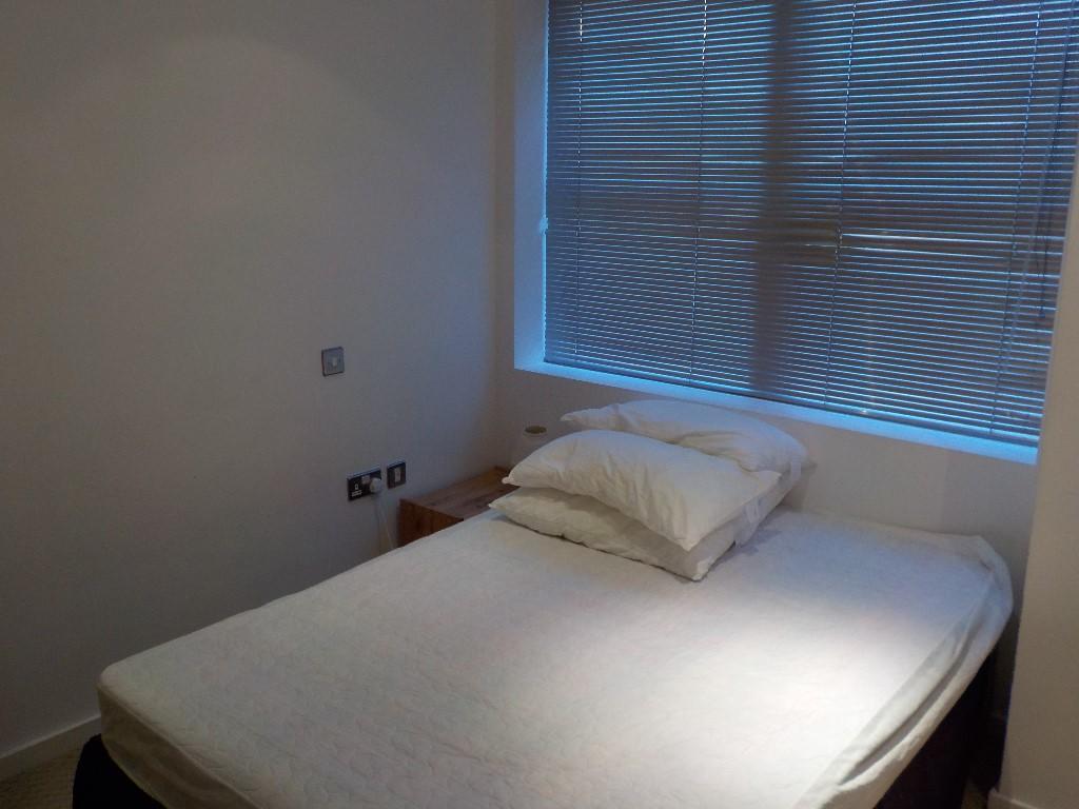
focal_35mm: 30
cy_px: 404
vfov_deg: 46.8
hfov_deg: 60.0
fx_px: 935
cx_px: 540
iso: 180
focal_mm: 4.1
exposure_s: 1/30
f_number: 3.3
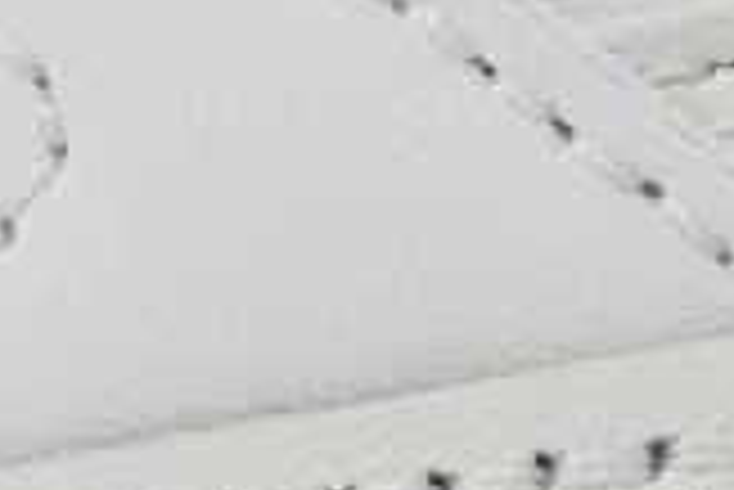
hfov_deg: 4.5
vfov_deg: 3.0
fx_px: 9387
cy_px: 533
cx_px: 104
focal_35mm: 460
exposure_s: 1/100
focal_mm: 94
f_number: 13
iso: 400
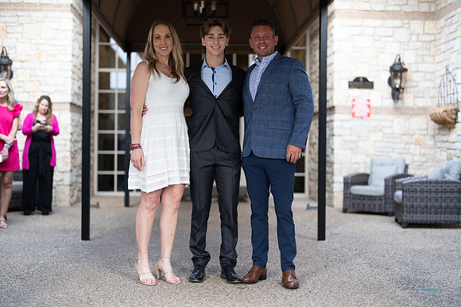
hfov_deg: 39.6
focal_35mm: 50
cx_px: 230
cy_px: 154
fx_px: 640
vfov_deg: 27.0
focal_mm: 50
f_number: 1.2
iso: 800
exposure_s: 1/640
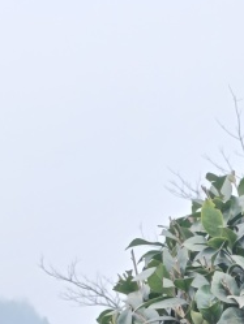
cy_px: 656
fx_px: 1005
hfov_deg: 12.7
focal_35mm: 107
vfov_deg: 14.9
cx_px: 431
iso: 235
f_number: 1.7
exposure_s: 1/60
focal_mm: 4.7
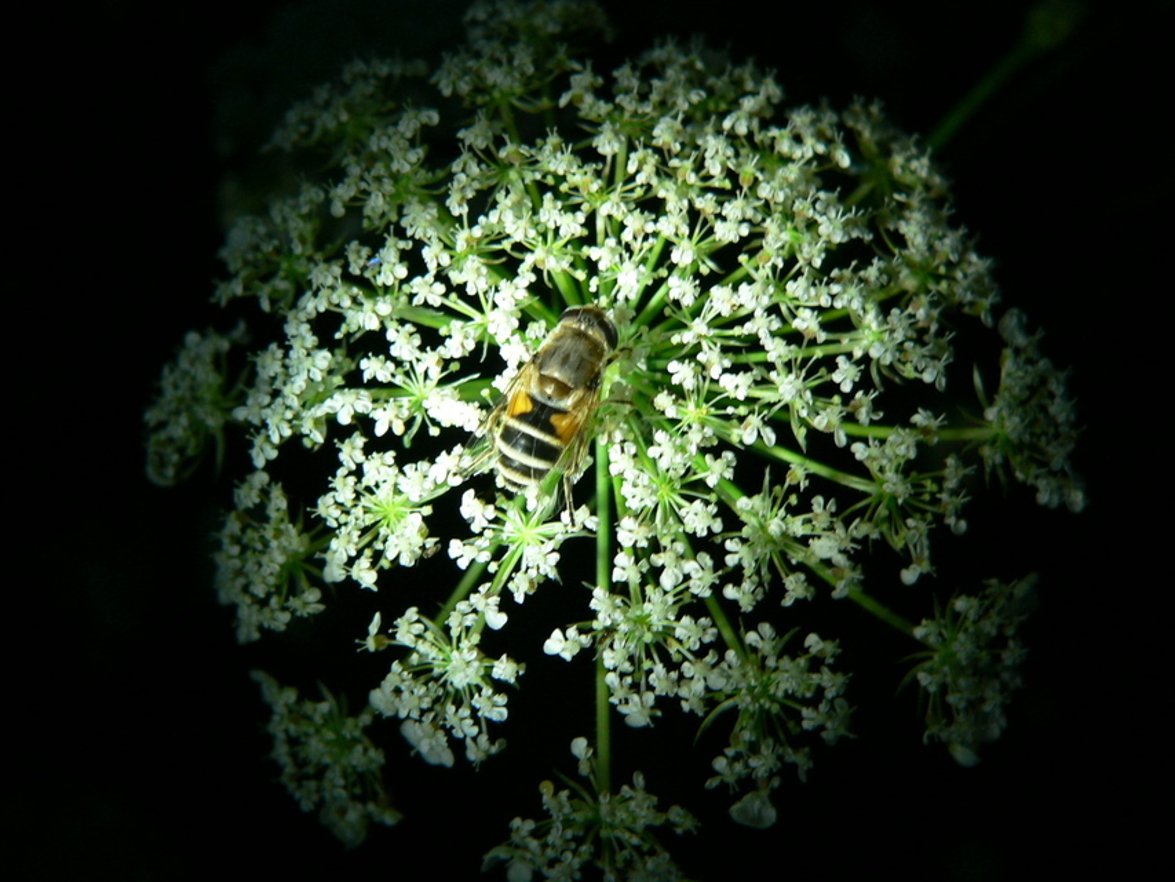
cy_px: 441
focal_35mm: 36
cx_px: 588
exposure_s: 1/20
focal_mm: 6
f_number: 2.8
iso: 100
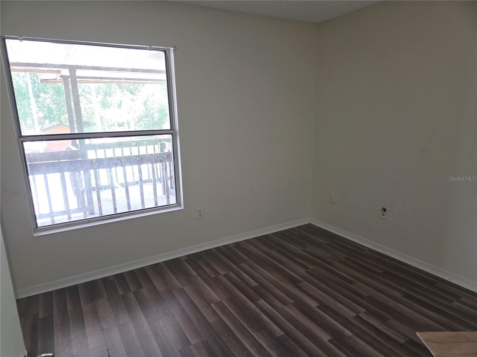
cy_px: 178
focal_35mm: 23
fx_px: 317
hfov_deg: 73.9
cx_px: 238
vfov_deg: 58.9
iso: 64
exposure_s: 1/60
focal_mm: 5.4
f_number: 1.8
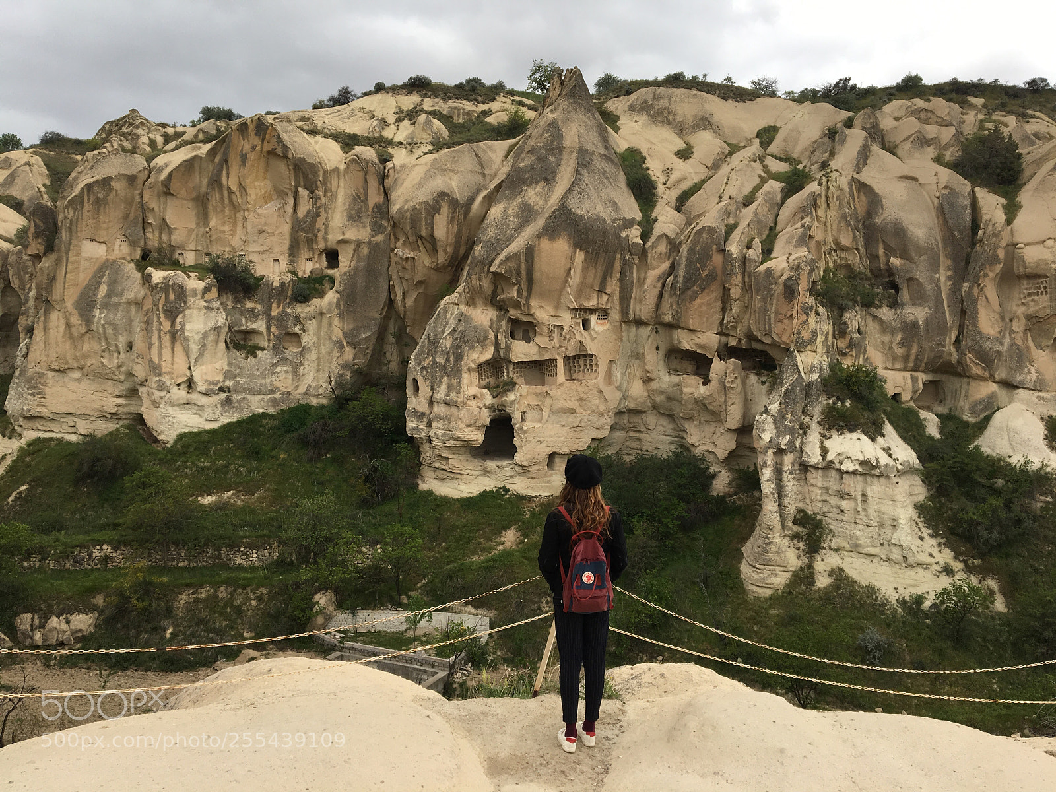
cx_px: 528
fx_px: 885
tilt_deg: -0.7
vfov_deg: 48.2
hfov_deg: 61.7
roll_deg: -0.9
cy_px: 396
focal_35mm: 29
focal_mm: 4.15
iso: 25
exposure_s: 1/386
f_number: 2.2
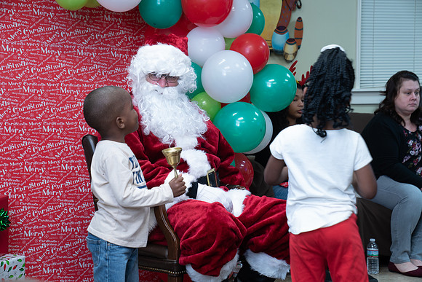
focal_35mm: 70
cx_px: 211
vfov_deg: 19.5
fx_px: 821
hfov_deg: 28.8
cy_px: 141
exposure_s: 1/30
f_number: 4.5
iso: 640
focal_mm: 70
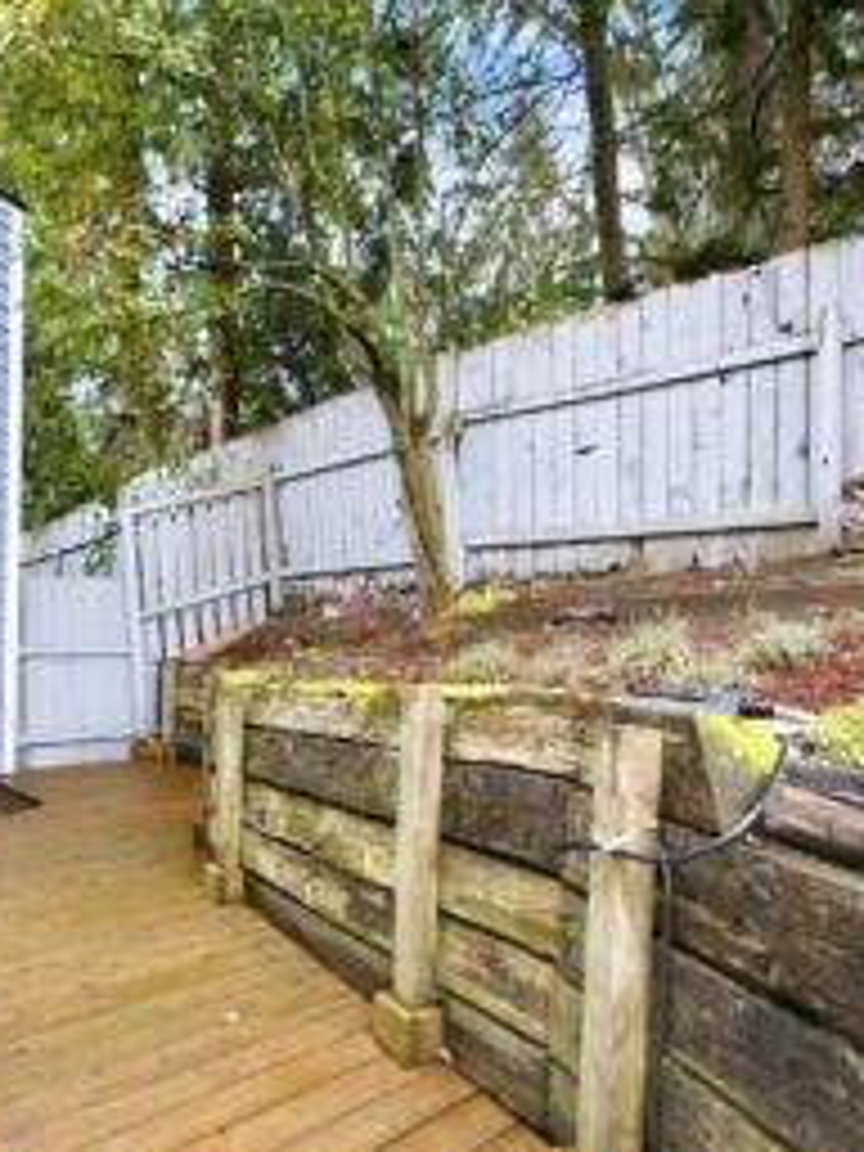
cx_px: 261
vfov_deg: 71.6
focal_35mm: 24
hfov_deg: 55.1
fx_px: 799
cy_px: 596
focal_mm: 16
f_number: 9
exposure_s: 1/3.33
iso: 400
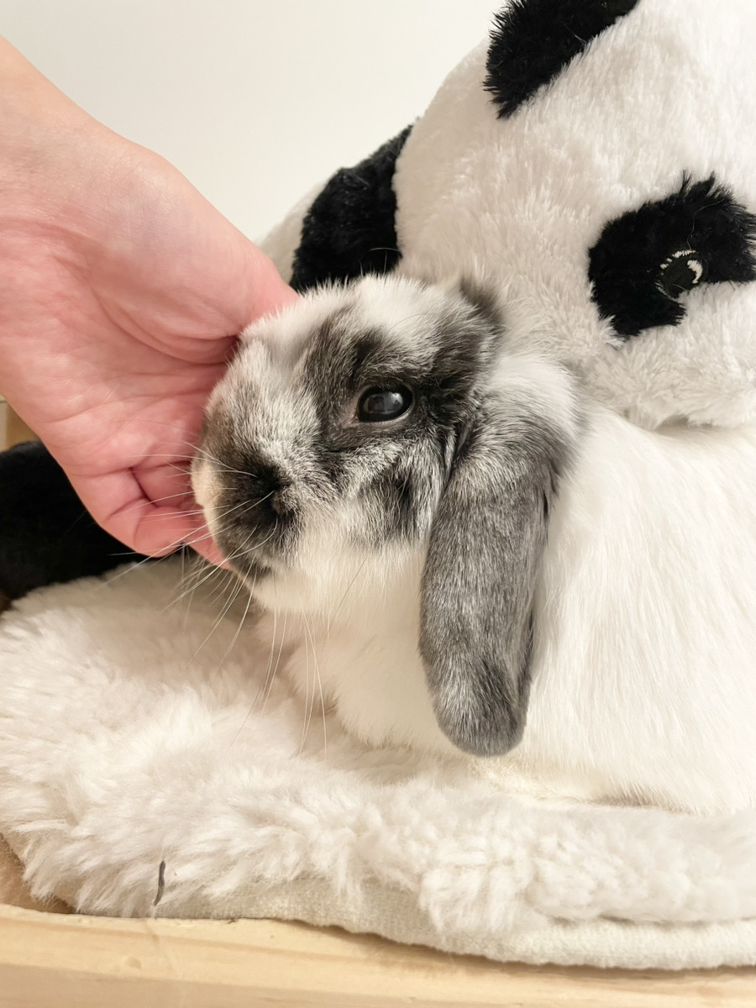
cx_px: 378
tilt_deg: -9.6
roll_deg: -7.9
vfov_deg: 67.3
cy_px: 504
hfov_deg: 53.1
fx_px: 757
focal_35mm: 26
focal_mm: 4.2
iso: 160
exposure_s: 1/60
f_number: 1.6
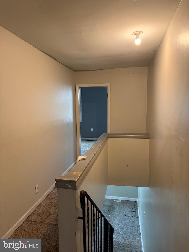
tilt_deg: -3.6
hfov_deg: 56.8
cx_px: 94
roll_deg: -0.1
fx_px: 175
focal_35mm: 24
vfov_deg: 71.6
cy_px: 126
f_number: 1.78
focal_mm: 6.76
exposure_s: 1/60
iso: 250
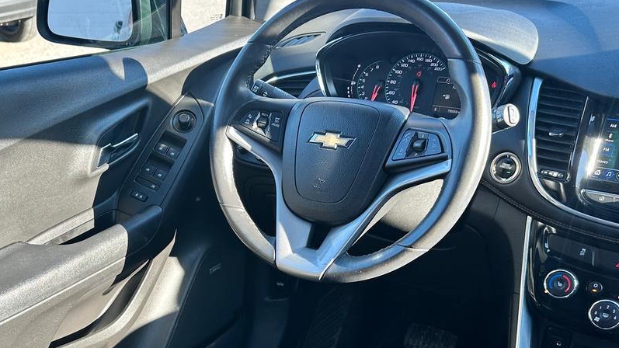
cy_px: 283
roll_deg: +3.7
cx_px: 191
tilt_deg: -30.9
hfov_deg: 47.3
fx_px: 689
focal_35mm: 42
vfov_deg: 27.7
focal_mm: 6.86
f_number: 1.78
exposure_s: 1/140
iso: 64
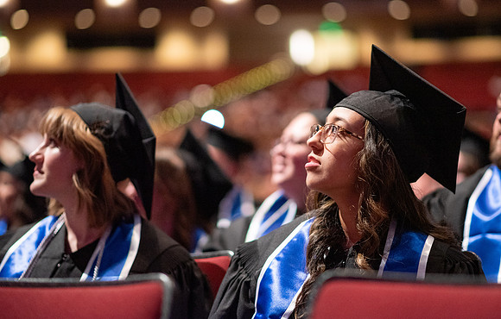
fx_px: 1321
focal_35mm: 96
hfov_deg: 21.5
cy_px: 136
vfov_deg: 13.8
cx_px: 272
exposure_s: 1/200
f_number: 1.8
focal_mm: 85
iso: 2000
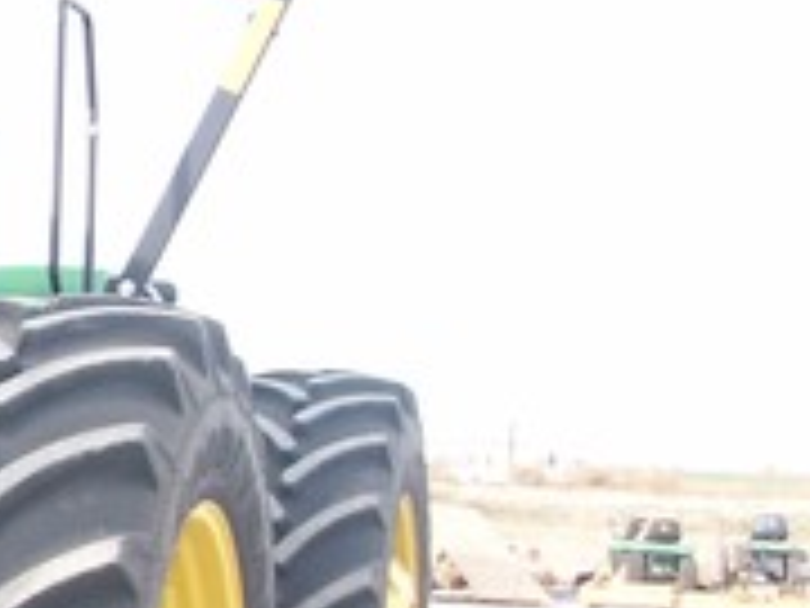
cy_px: 374
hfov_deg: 17.3
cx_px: -396
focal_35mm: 103
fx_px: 2410
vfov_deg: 14.4
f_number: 2.8
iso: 64
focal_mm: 5.7
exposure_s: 1/169
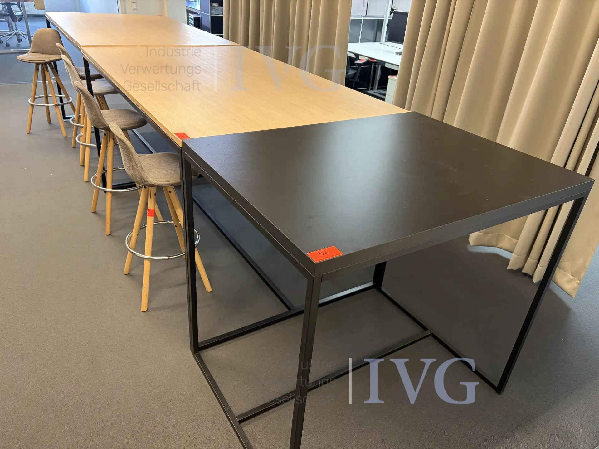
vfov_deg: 53.1
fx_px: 450
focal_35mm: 26
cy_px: 224
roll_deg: -4.1
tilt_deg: -29.7
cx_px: 300
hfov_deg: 67.3
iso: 160
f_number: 1.6
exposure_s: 1/50
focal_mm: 5.96
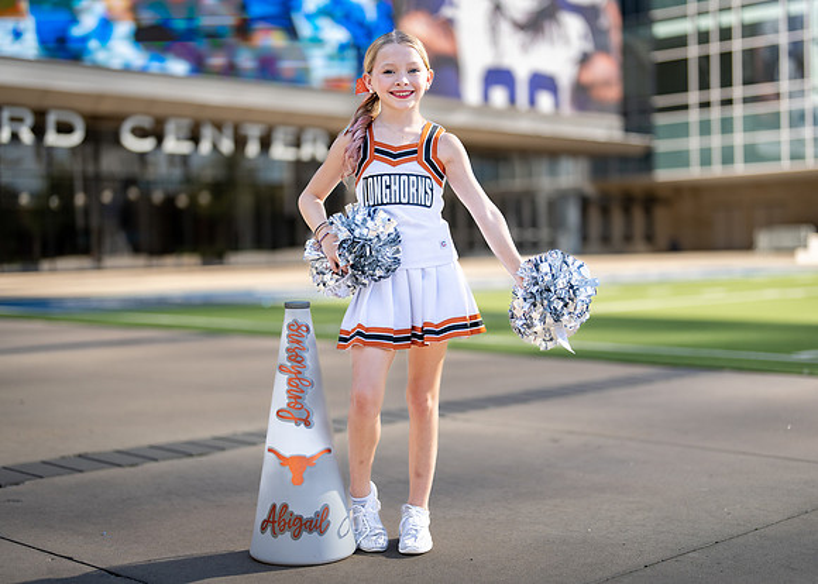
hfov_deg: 35.6
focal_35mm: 55
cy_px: 293
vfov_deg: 25.8
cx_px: 434
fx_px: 1273
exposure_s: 1/3200
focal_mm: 50
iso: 100
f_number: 1.2
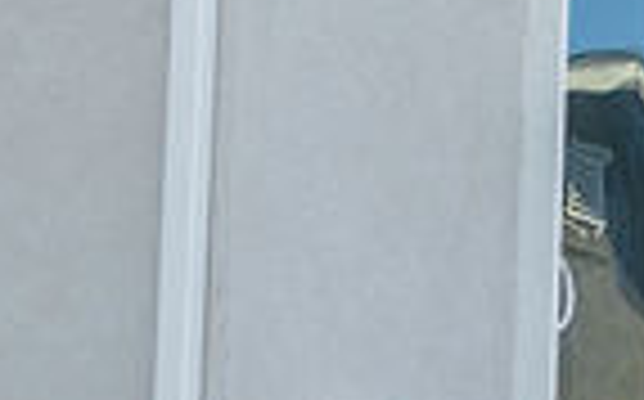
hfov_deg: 7.4
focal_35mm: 256
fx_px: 4488
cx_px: 1851
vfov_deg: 4.8
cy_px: 1283
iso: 100
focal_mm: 35
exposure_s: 1/250
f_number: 5
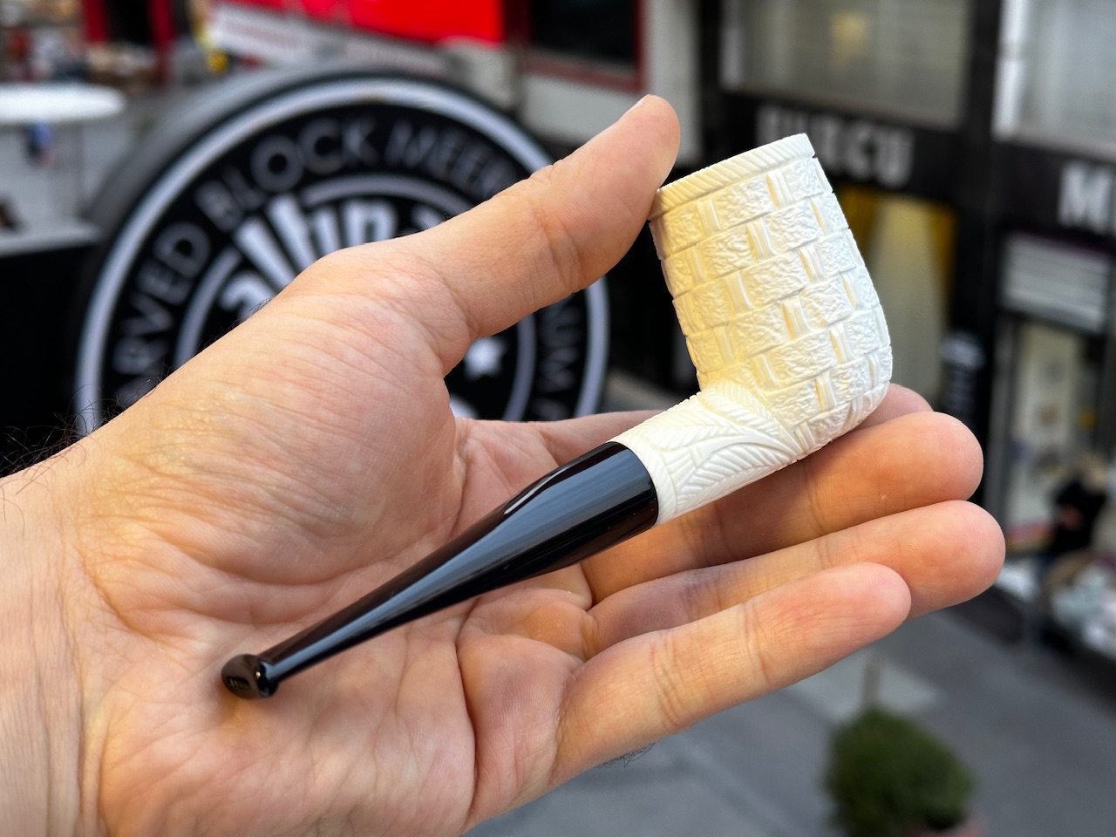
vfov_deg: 30.3
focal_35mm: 48
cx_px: 558
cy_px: 418
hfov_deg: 39.7
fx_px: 1547
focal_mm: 6.86
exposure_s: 1/100
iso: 64
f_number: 1.78
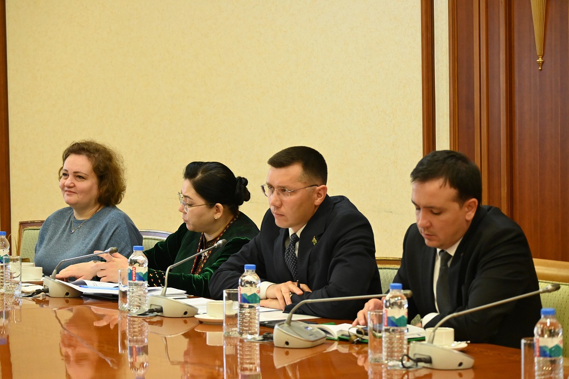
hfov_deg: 16.5
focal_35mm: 124
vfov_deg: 11.0
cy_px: 190
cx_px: 284
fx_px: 1968
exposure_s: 1/125
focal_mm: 83
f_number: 5
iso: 4000
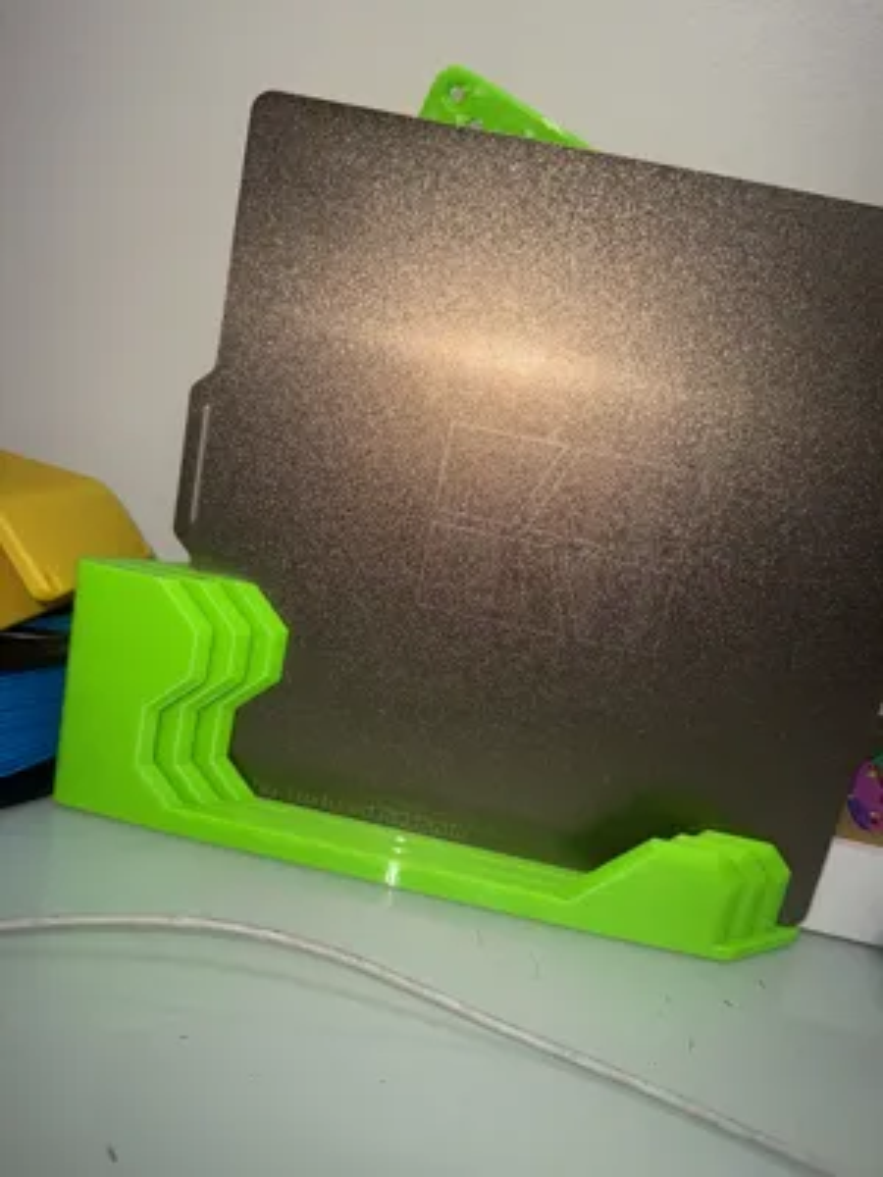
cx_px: 442
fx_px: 816
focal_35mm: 24
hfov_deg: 56.8
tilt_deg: -14.4
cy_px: 588
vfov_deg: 71.6
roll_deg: -14.2
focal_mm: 6.76
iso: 50
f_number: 1.78
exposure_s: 1/504
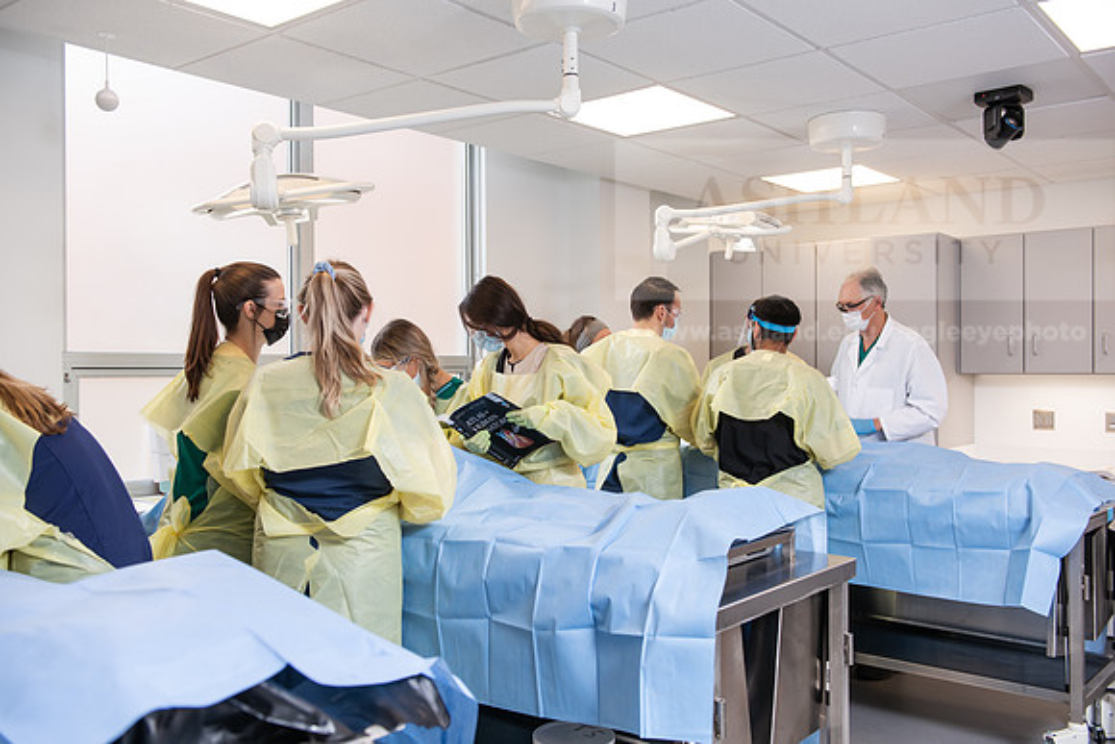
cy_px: 372
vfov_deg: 41.1
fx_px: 991
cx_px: 558
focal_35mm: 32
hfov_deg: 58.7
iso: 500
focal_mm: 32
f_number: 4
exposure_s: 1/200
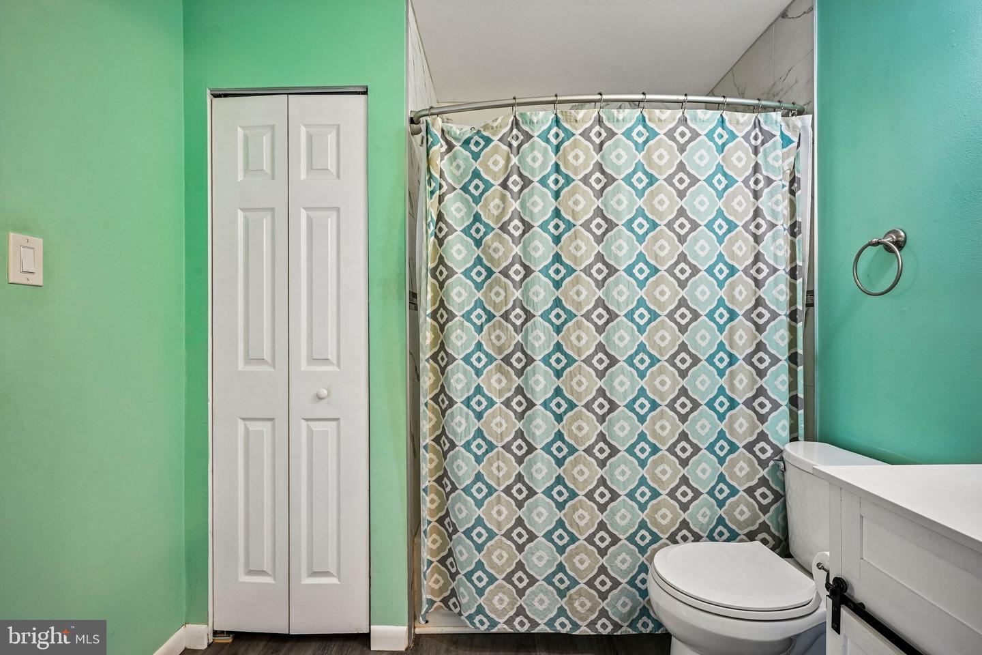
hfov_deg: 96.7
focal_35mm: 16
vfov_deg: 73.7
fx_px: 436
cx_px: 491
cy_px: 328
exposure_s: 1/10
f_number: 8
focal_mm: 16
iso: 800
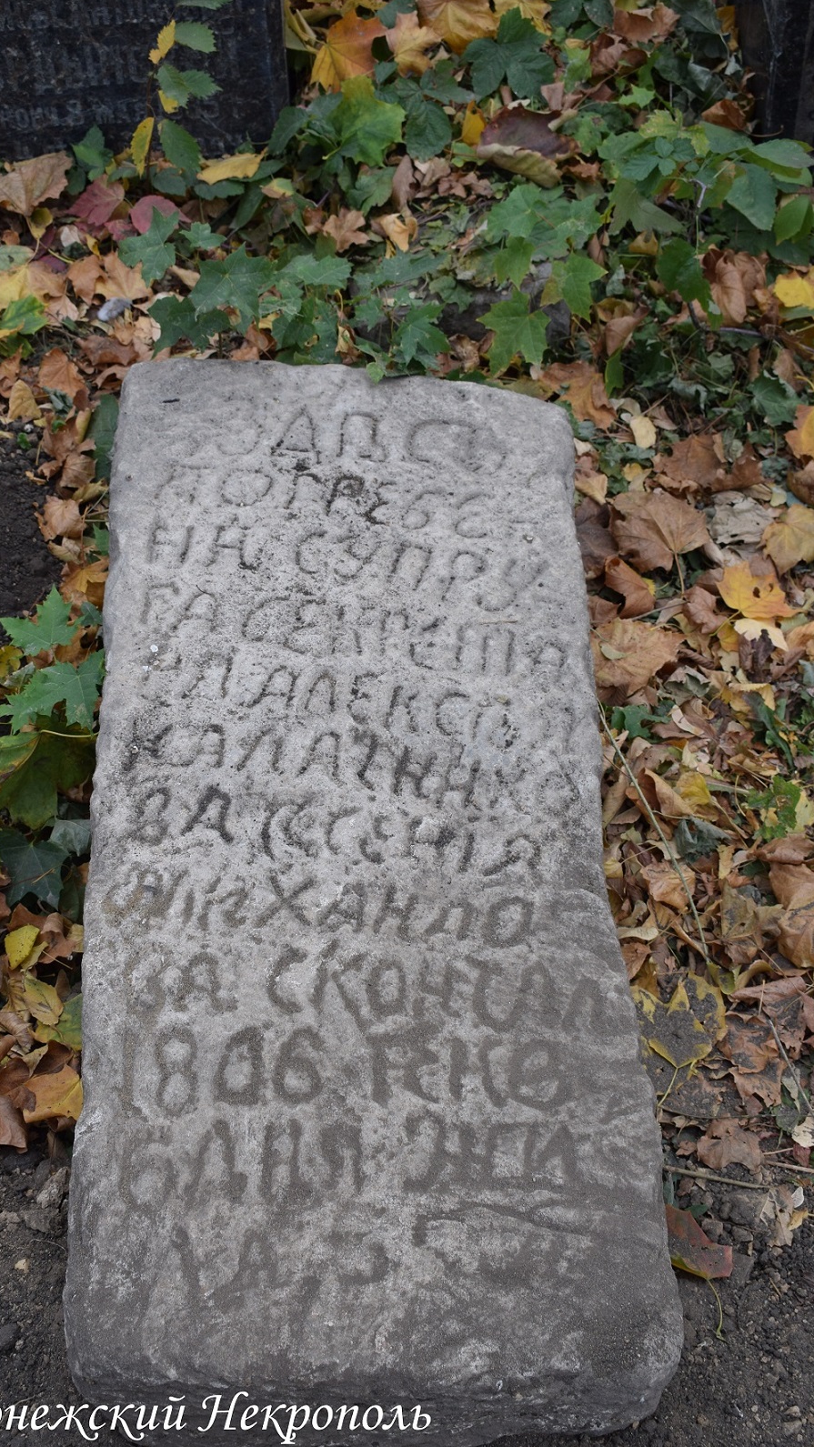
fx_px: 1842
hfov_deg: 24.9
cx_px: 353
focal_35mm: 48
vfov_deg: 42.9
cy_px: 715
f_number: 8
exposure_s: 1/250
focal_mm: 30
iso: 360
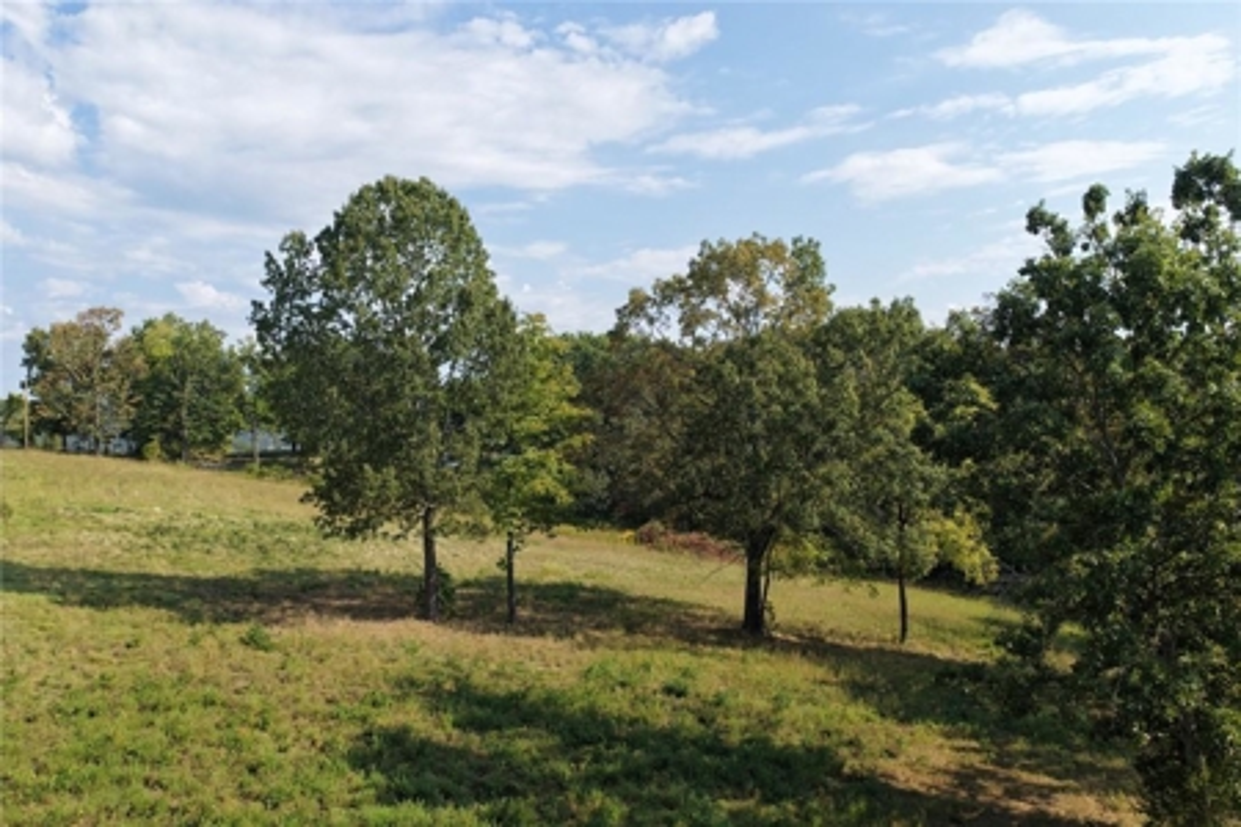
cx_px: 620
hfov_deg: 65.5
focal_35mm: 28
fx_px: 965
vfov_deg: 46.4
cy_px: 414
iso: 100
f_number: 2.8
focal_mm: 14.45
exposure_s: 1/640
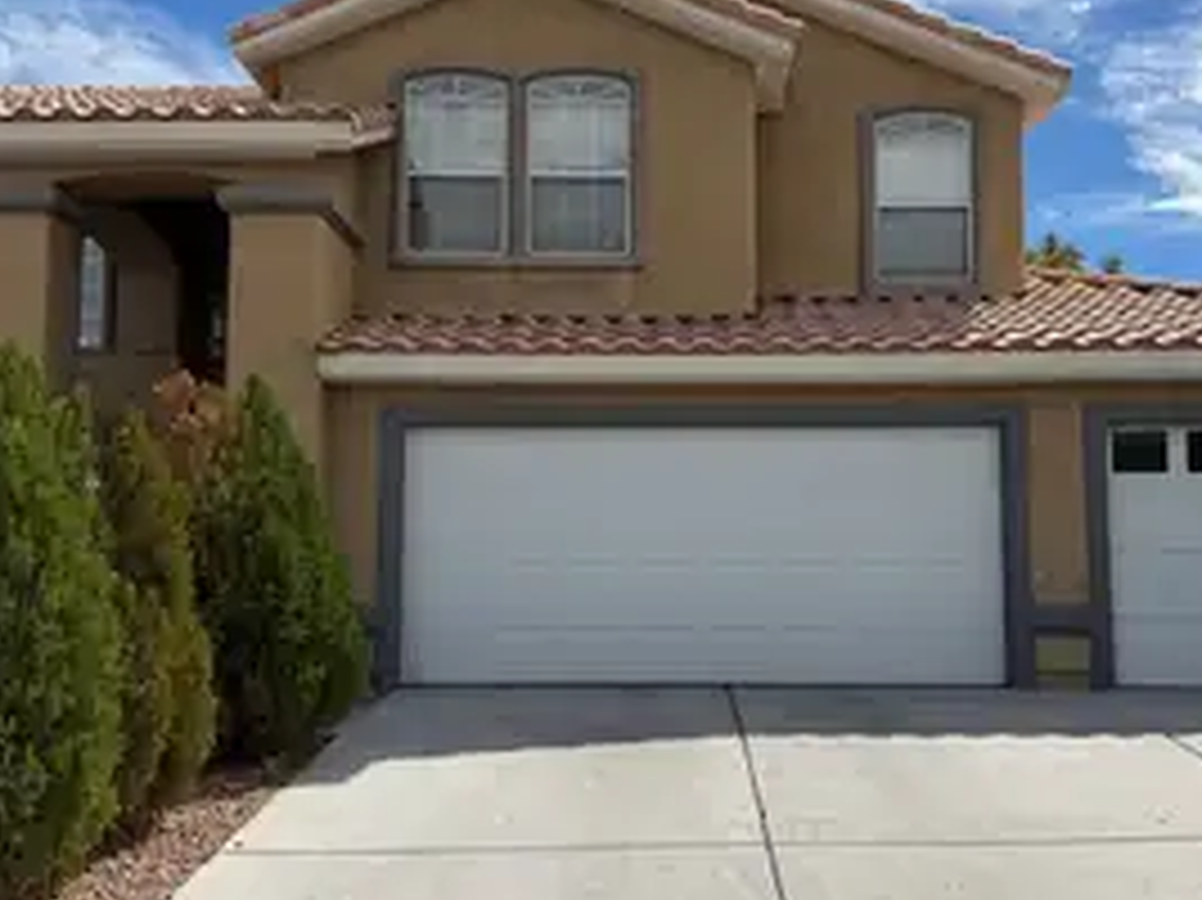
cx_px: 639
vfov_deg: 39.6
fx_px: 1249
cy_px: 472
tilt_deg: +5.0
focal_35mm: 36
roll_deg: +0.0
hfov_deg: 51.3
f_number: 1.78
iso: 80
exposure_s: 1/6711
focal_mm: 6.76
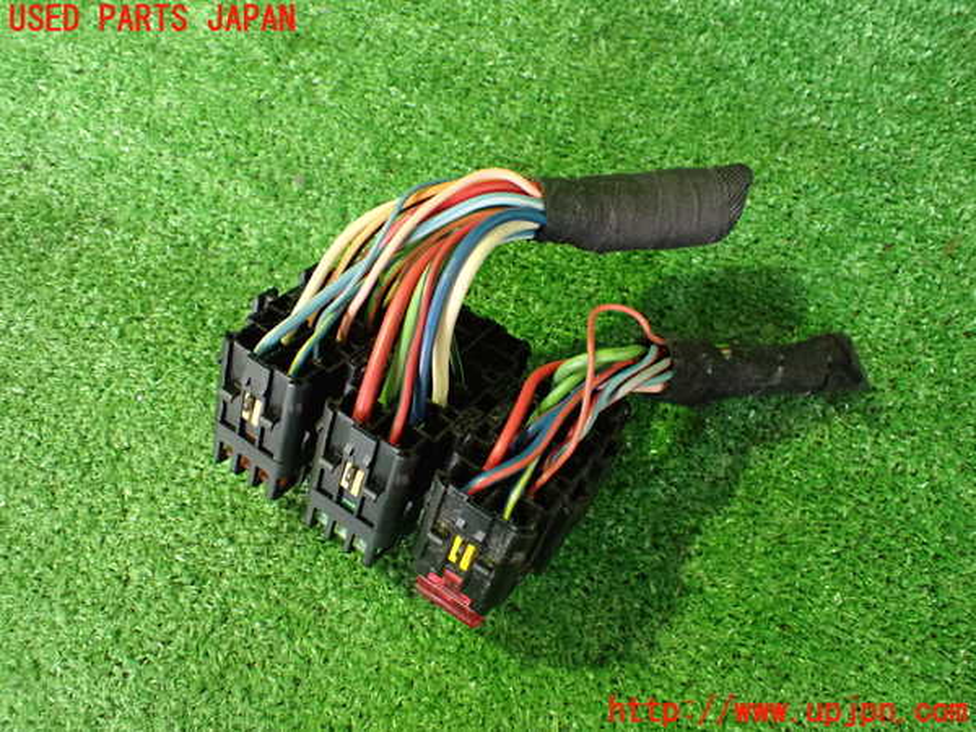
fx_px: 846
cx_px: 488
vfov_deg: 46.8
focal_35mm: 30
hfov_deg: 60.0
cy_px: 366
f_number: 2.3
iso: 1250
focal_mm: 5.4
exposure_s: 1/30
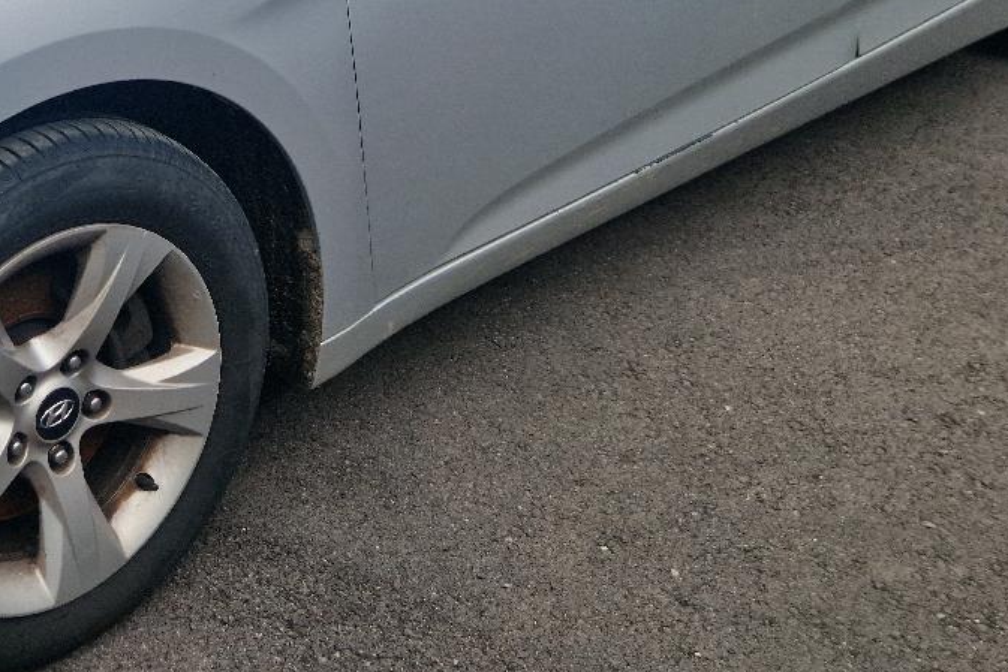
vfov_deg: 20.6
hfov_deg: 30.2
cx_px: 123
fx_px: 1792
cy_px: 16
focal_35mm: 64
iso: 50
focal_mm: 5.4
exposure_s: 1/1000
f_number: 1.8
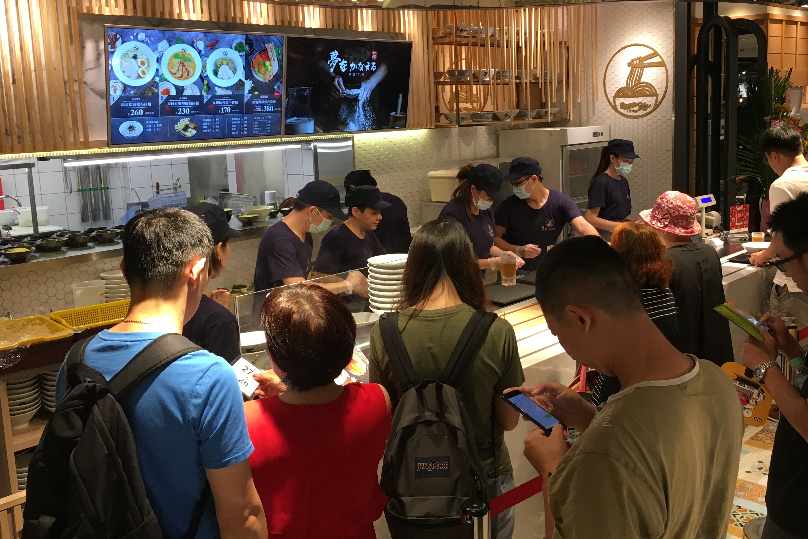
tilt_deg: -7.4
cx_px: 466
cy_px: 229
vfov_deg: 36.8
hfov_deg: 52.9
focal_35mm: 36
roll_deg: +1.0
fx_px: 808
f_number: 2.2
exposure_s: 1/30
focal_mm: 4.15
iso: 40
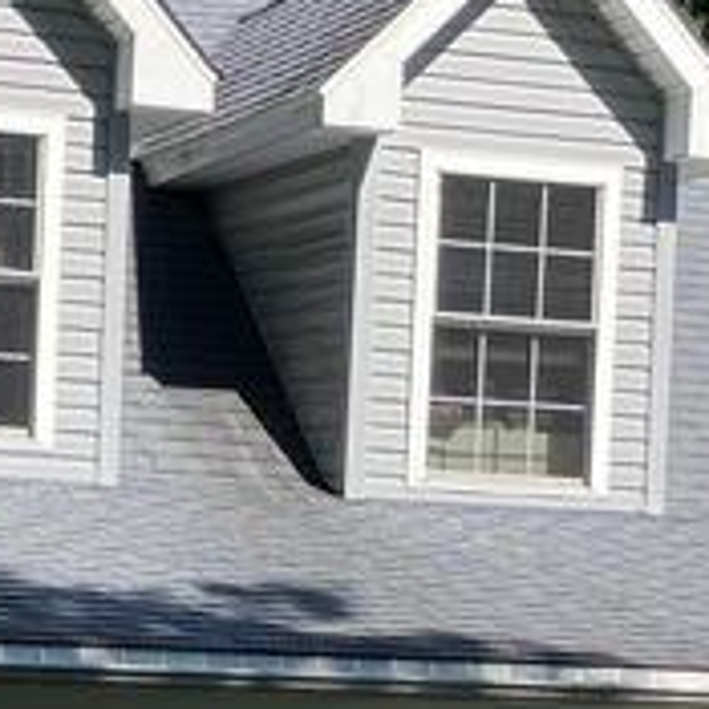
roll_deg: -2.5
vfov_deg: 11.9
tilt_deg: -0.6
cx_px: 267
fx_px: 3360
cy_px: 701
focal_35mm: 145
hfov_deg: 12.0
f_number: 1.8
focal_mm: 3.99
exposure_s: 1/1389
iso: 32
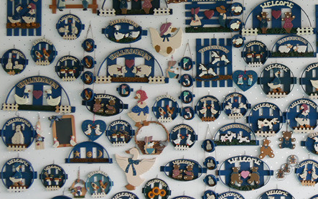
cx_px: 319
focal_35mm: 67
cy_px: 93
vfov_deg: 19.4
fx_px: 581
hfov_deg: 28.7
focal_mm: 14
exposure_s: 1/60
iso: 320
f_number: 3.5
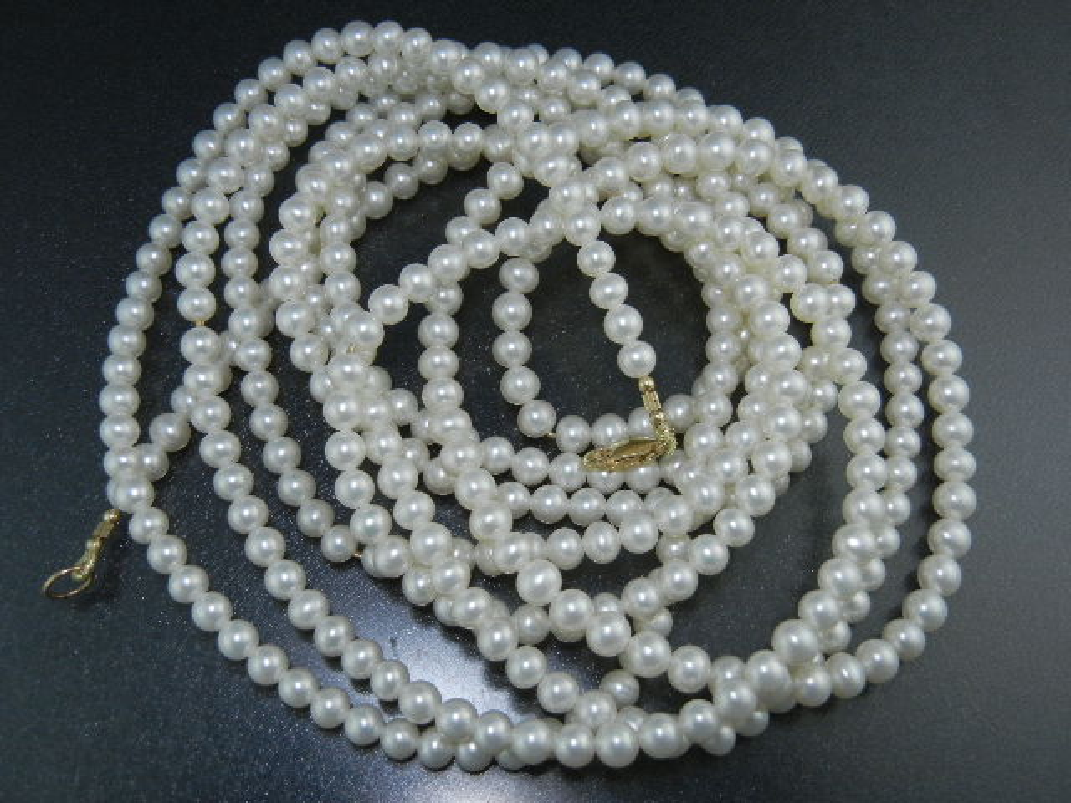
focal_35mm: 39
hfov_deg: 47.9
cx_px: 536
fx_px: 1207
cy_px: 402
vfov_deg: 36.8
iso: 402
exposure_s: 1/30
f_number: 7.4
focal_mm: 7.1
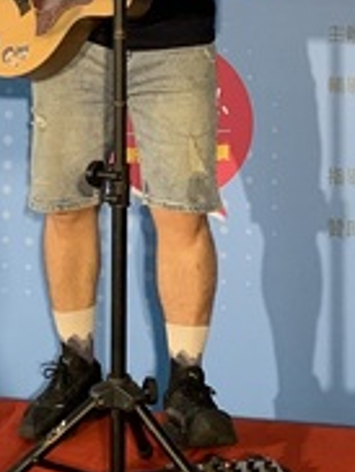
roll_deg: -0.1
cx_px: 70
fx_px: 1555
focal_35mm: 114
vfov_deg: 15.8
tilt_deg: +5.3
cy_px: -241
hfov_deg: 13.0
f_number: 1.8
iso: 64
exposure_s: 1/120
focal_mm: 4.25
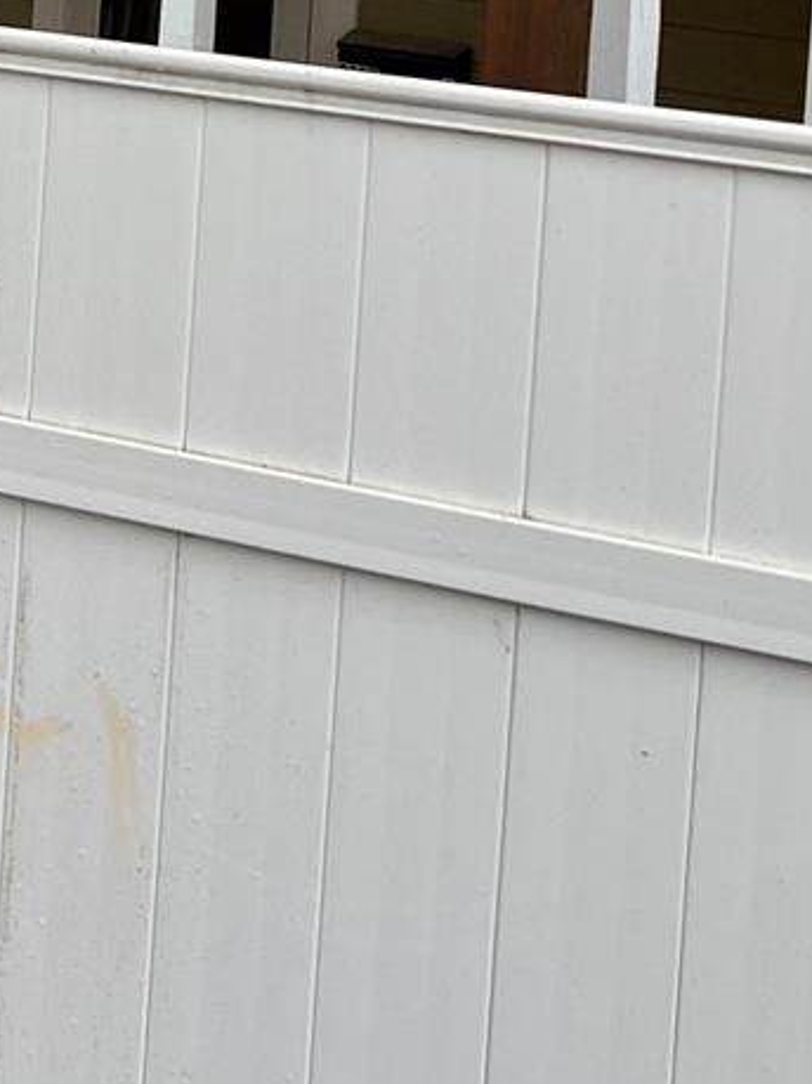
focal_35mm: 87
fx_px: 2722
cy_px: -213
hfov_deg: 16.3
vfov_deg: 21.0
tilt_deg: +0.0
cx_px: -149
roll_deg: -3.4
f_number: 1.5
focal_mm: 5.7
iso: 50
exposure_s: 1/120
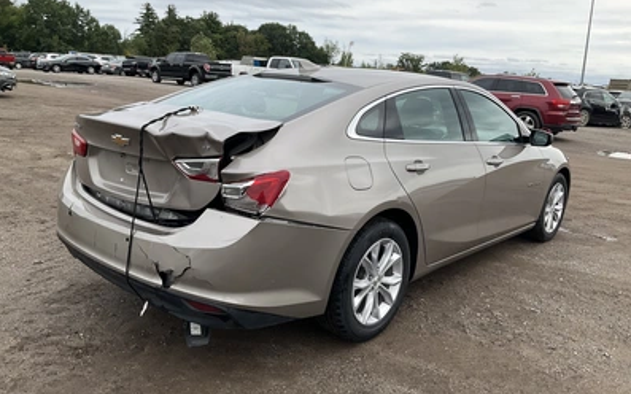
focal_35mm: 31
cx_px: 315
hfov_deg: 61.2
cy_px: 175
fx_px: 533
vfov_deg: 40.5
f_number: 1.8
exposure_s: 1/1342
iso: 25
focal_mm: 3
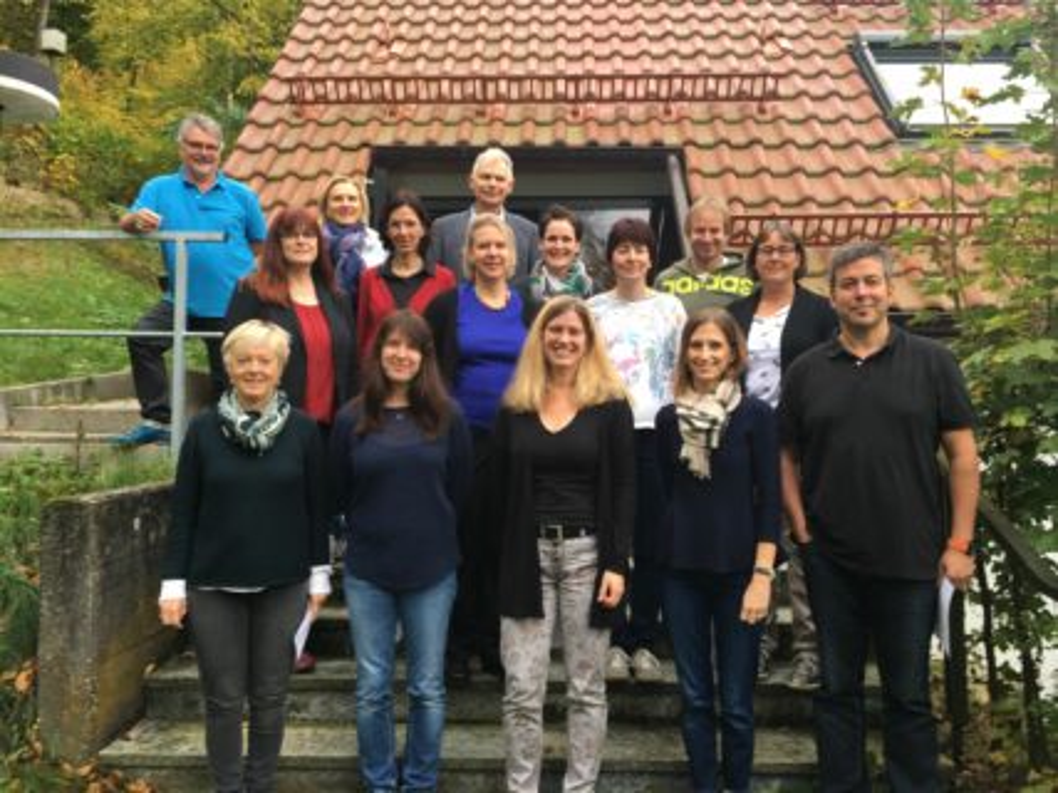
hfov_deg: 61.7
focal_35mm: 29
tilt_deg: -1.2
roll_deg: +0.4
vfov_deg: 48.2
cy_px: 396
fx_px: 886
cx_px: 529
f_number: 2.2
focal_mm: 4.15
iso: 25
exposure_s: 1/50
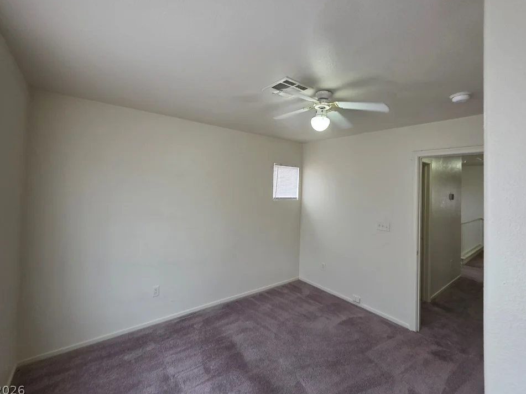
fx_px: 213
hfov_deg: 102.0
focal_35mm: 14
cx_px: 248
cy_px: 187
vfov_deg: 85.6
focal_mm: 2.2
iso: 125
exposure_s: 1/120
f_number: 1.9
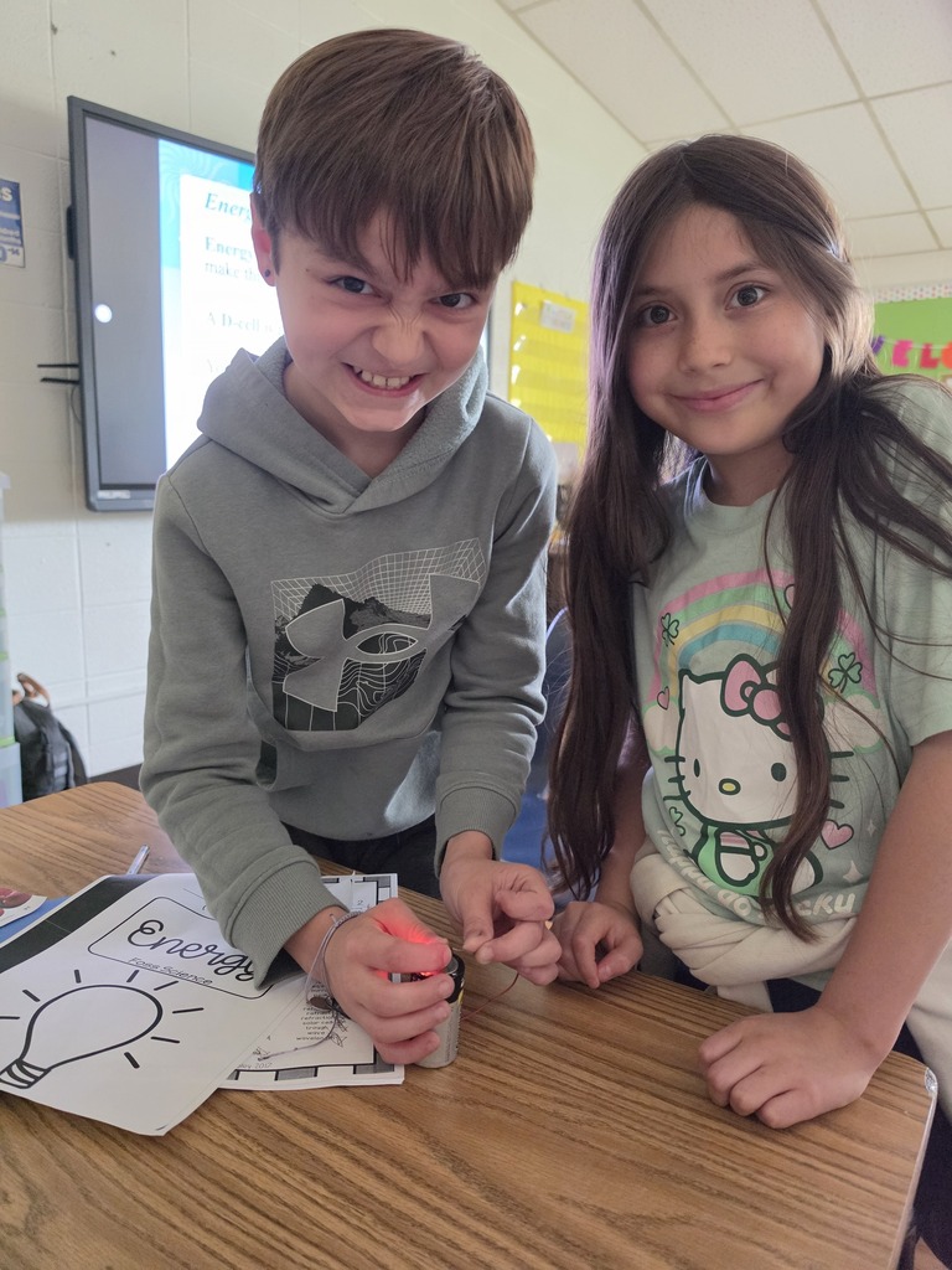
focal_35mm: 23
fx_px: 843
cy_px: 635
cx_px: 476
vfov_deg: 73.9
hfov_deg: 58.9
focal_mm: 6.5
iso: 1600
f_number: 1.4
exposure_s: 1/120
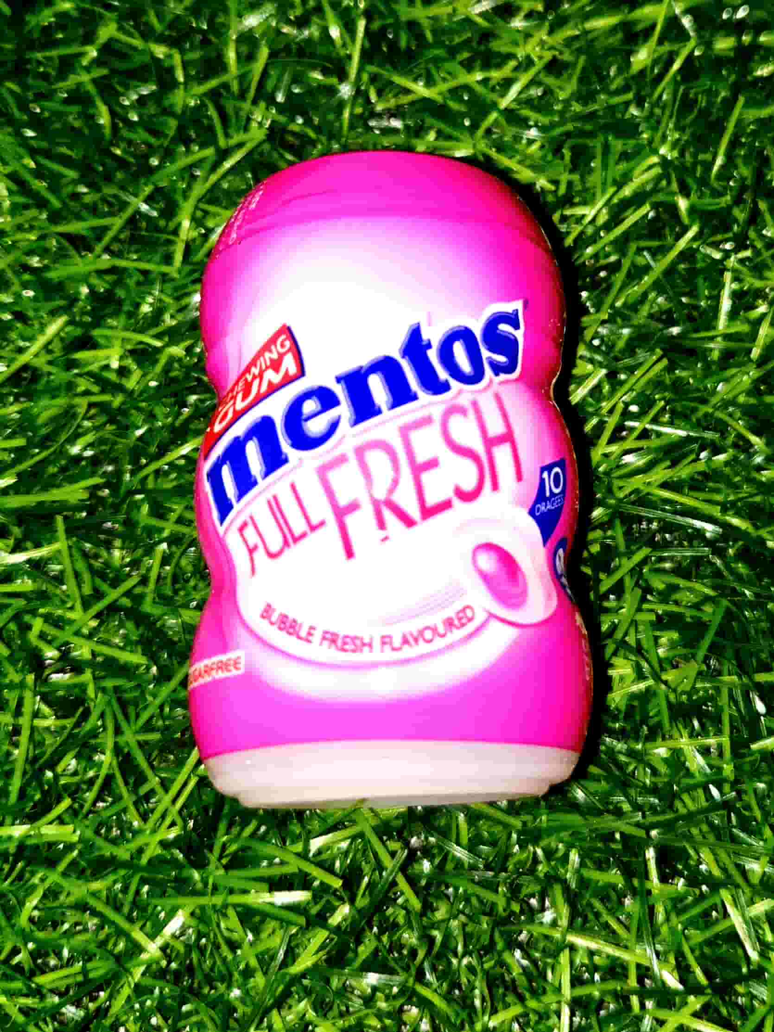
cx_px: 387
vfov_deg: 73.9
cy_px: 516
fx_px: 686
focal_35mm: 23
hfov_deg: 58.9
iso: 64
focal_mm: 5.4
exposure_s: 1/50.3
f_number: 1.8
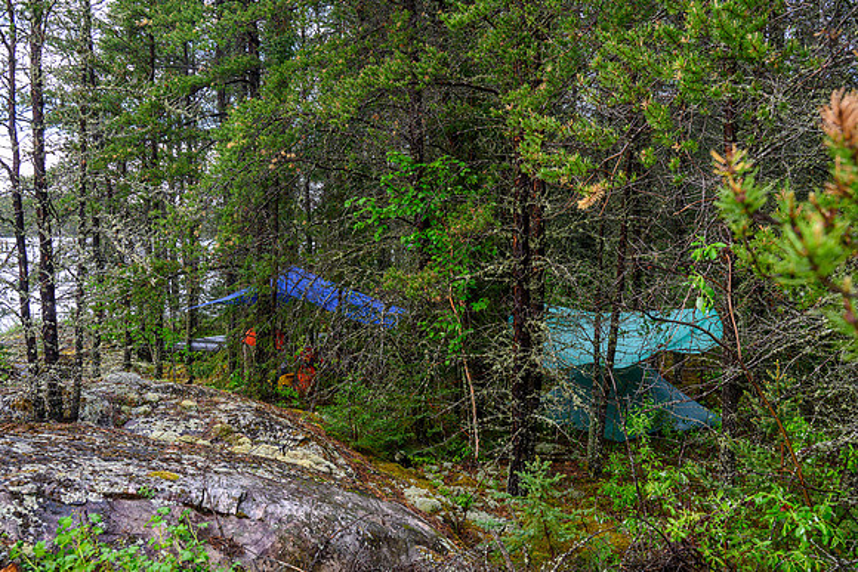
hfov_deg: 51.9
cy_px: 286
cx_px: 429
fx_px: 882
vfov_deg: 36.0
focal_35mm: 37
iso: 4000
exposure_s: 1/80
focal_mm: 37
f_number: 8
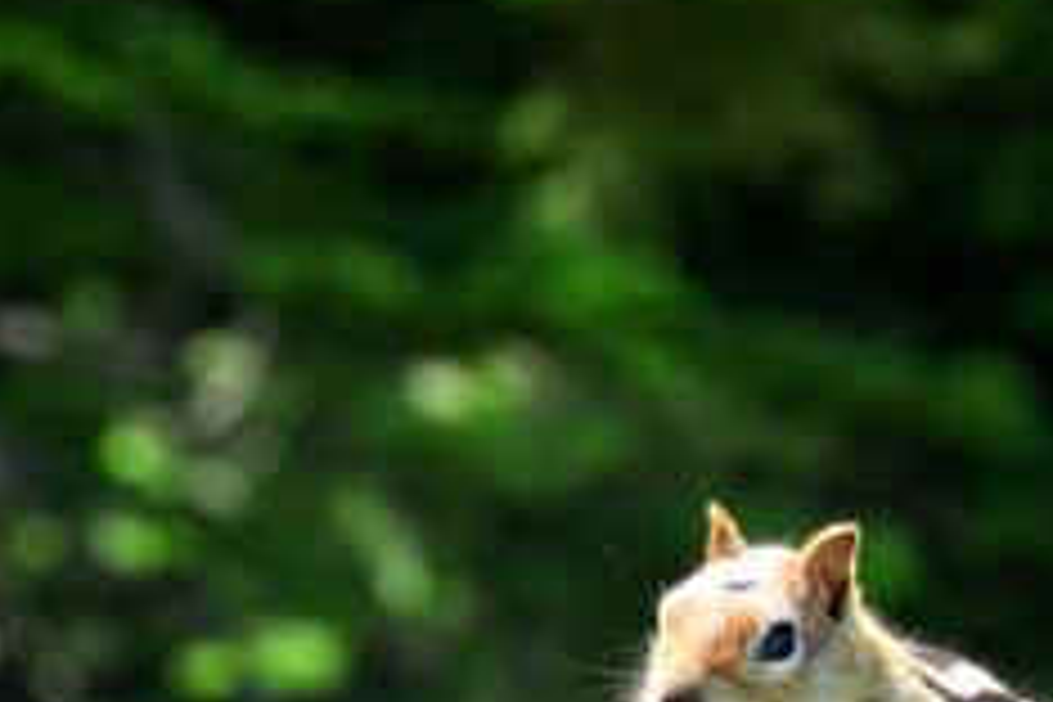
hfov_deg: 2.5
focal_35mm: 820
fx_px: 23983
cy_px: 704
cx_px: 711
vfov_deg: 1.7
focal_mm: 200
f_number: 16
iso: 200
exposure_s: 1/30
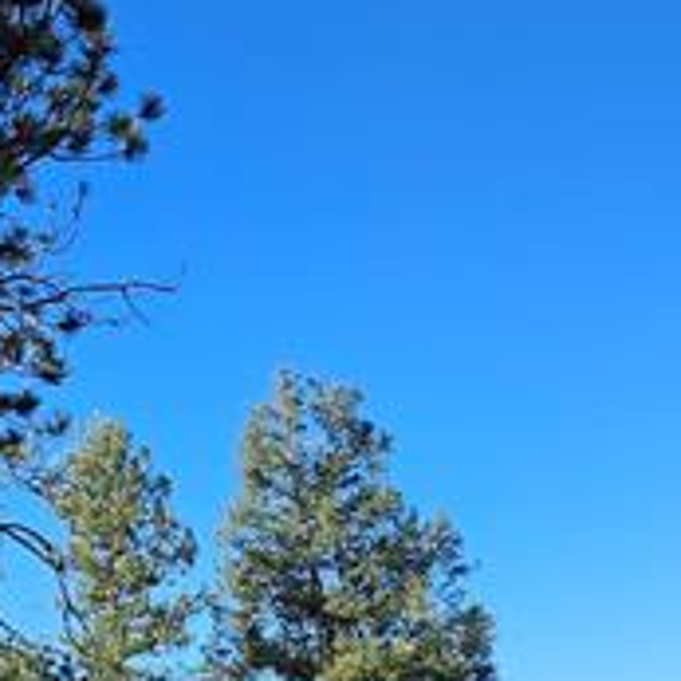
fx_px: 1669
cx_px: -71
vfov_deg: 23.0
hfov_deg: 21.8
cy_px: 400
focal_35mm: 75
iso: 25
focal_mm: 5.4
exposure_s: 1/1022
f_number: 1.8
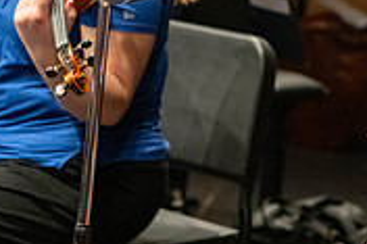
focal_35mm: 165
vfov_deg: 8.2
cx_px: 473
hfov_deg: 12.1
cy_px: -89
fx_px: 1680
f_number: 2.8
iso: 3200
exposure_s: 1/800
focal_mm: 50
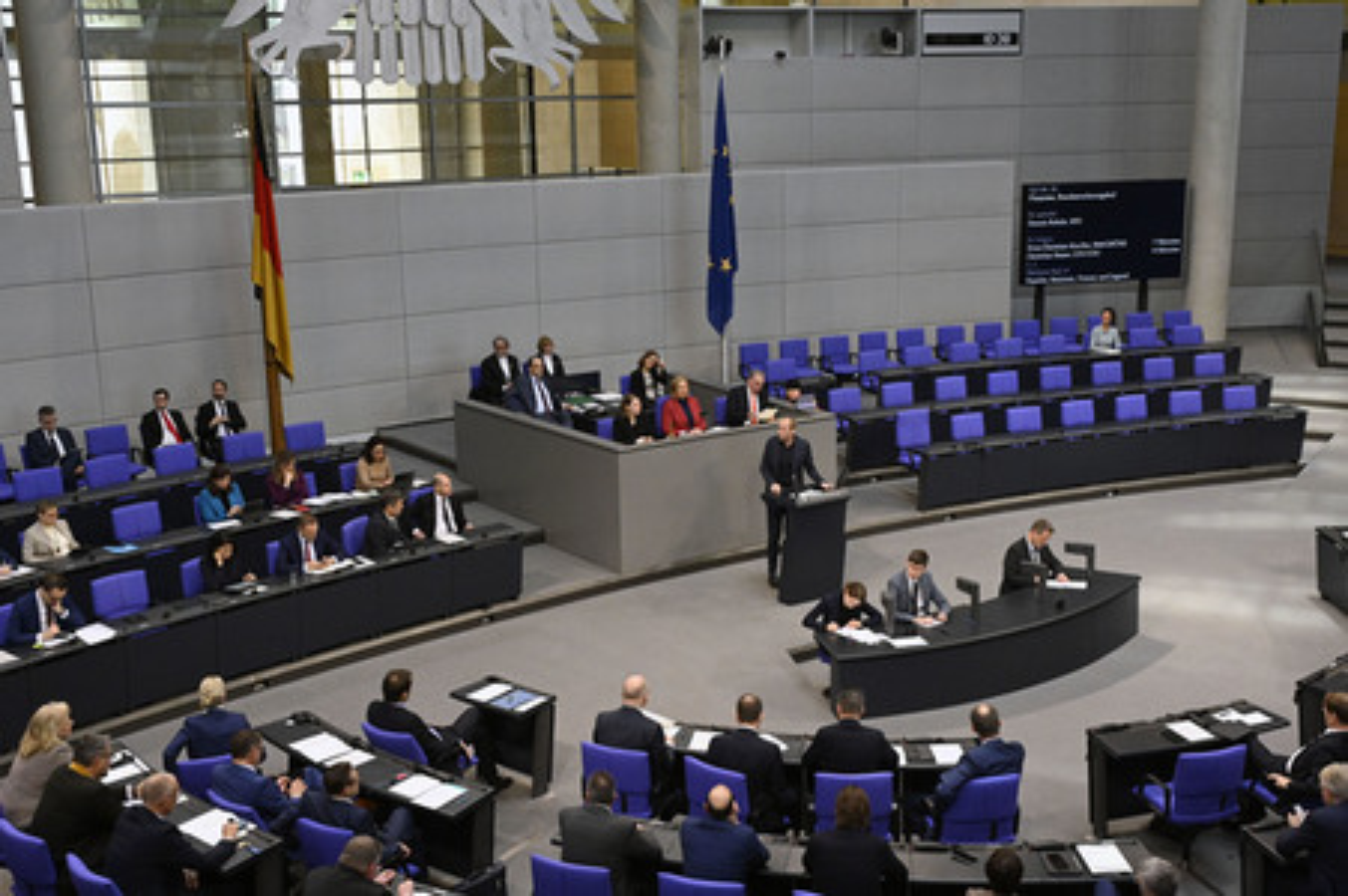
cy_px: 448
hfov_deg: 51.9
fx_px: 1384
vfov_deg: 35.9
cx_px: 674
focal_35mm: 37
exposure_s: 1/250
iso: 8000
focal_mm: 37
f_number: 6.3
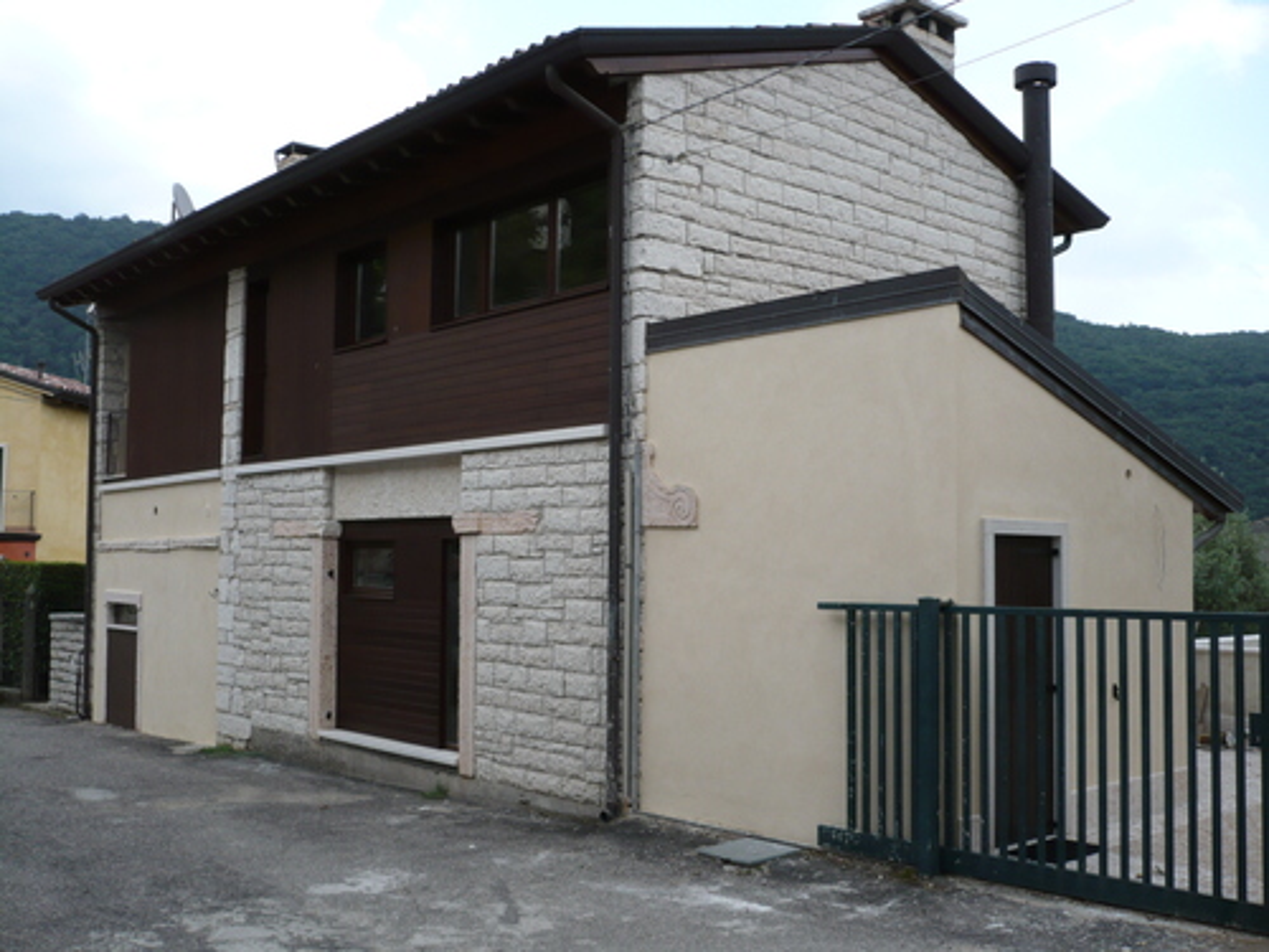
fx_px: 1283
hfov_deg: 52.6
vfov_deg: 40.7
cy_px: 476
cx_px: 634
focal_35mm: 35
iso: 100
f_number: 2.8
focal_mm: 5.8
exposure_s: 1/400
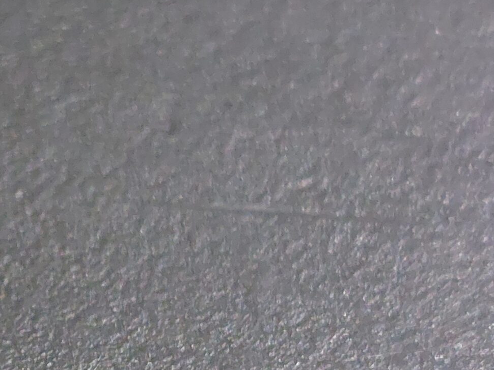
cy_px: 361
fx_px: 942
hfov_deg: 25.5
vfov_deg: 21.5
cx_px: -139
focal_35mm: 66
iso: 400
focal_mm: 5.23
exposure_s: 1/50
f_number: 1.8
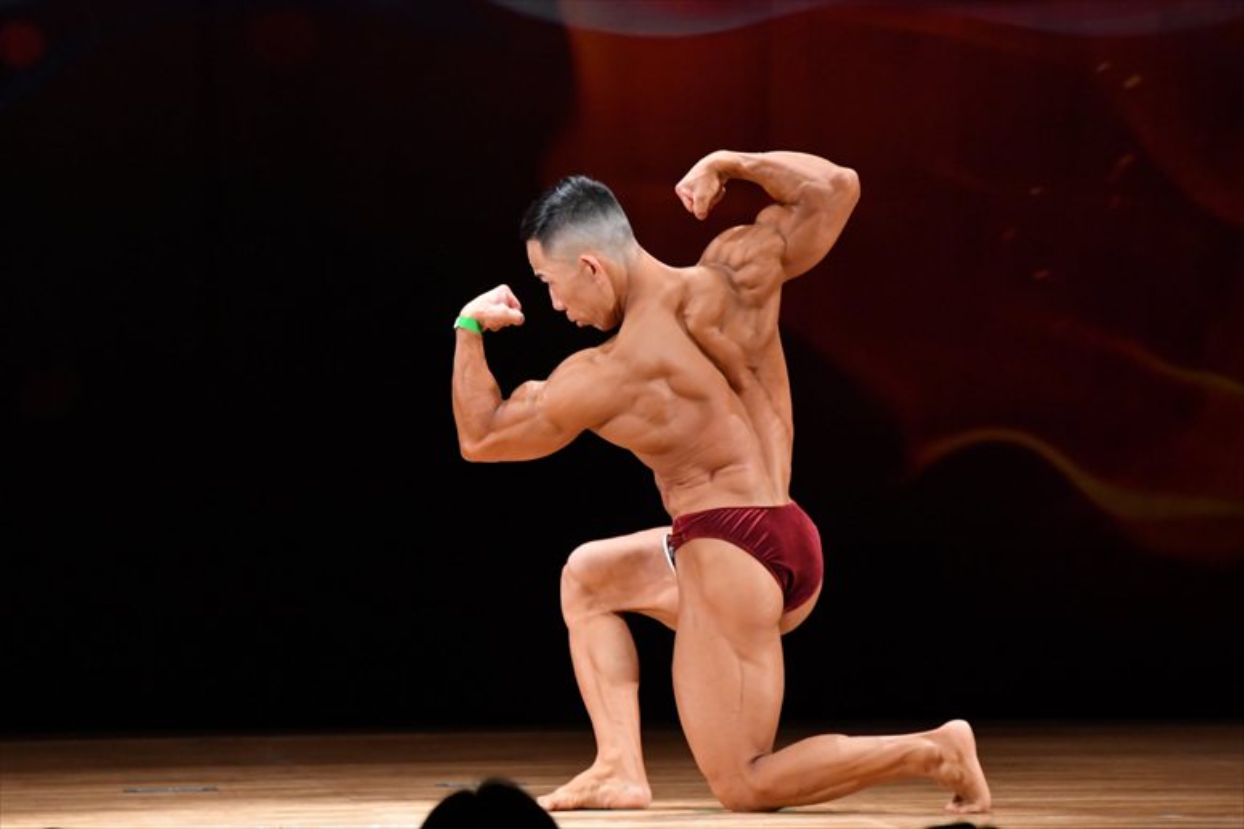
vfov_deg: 4.0
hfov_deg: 6.0
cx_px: 622
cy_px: 414
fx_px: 11916
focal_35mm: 345
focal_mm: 230
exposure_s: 1/400
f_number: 5.6
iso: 4000
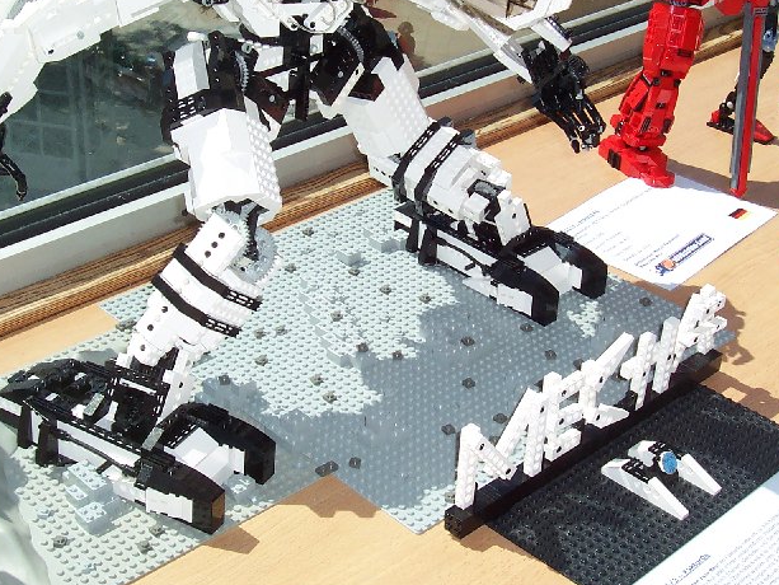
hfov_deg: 31.7
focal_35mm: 61
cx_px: 378
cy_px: 230
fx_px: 1373
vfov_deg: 24.0
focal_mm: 7
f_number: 5.6
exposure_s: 1/350
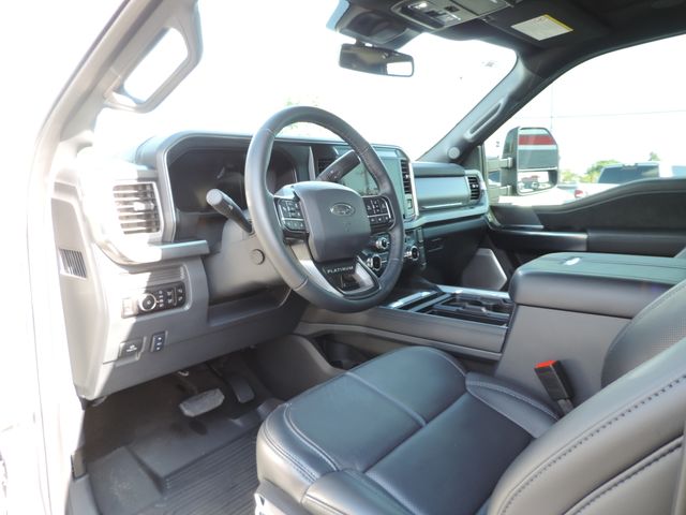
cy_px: 258
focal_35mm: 24
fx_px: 476
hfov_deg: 71.6
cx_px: 343
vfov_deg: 56.8
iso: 110
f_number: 3
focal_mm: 4.3
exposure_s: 1/30
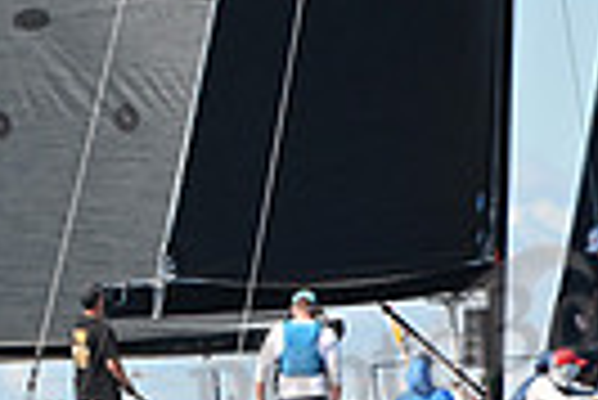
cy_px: 169
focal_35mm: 872
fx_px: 14501
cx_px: -40
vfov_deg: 1.6
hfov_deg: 2.4
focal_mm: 200
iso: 250
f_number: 2.8
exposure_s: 1/2500
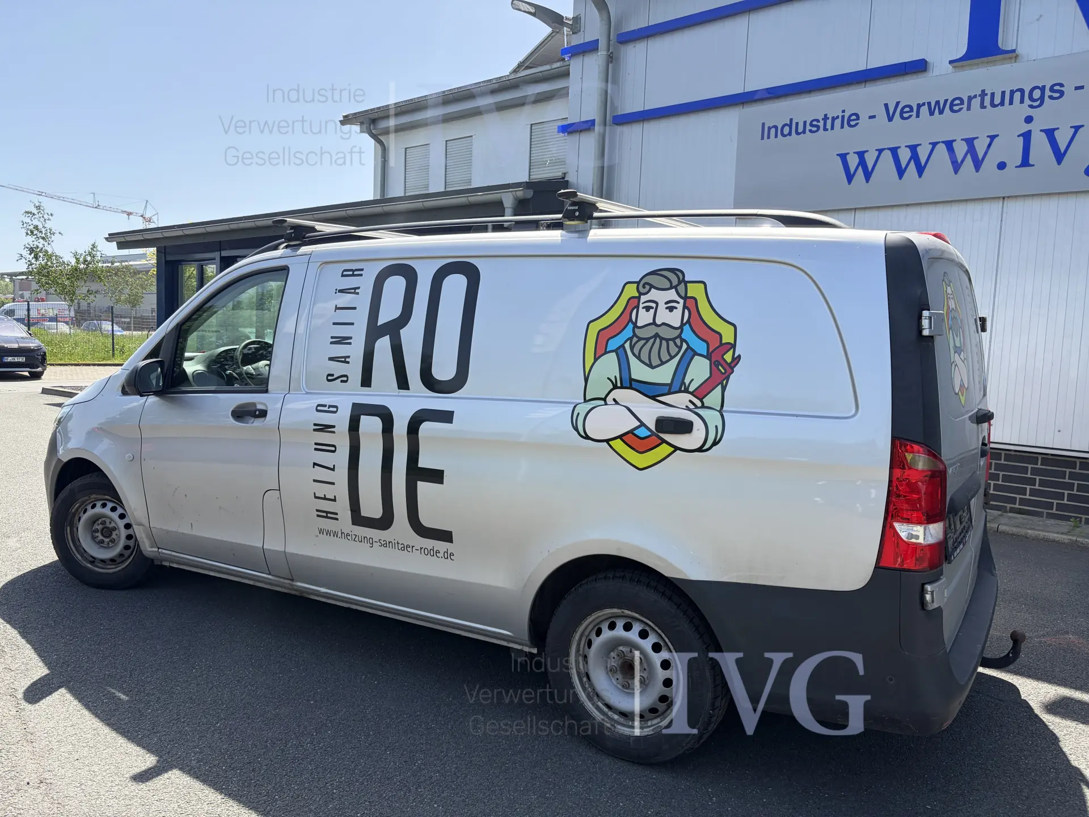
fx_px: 818
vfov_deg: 53.1
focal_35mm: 26
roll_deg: -2.0
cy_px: 408
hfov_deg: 67.3
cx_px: 544
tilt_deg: -4.9
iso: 50
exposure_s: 1/1706
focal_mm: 5.96
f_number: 1.6
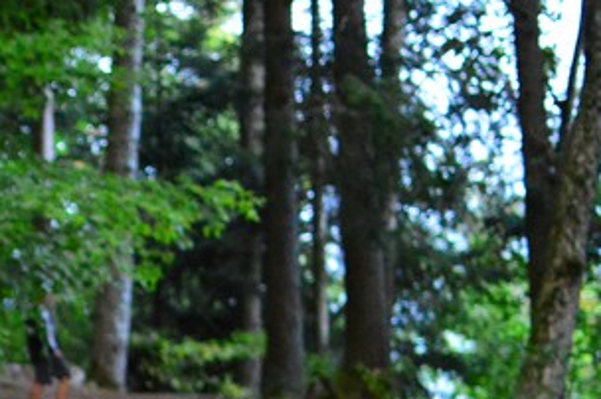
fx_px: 2946
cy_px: 659
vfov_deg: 7.6
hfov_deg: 11.2
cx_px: -316
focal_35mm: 177
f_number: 1.8
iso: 3200
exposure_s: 1/320
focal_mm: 35
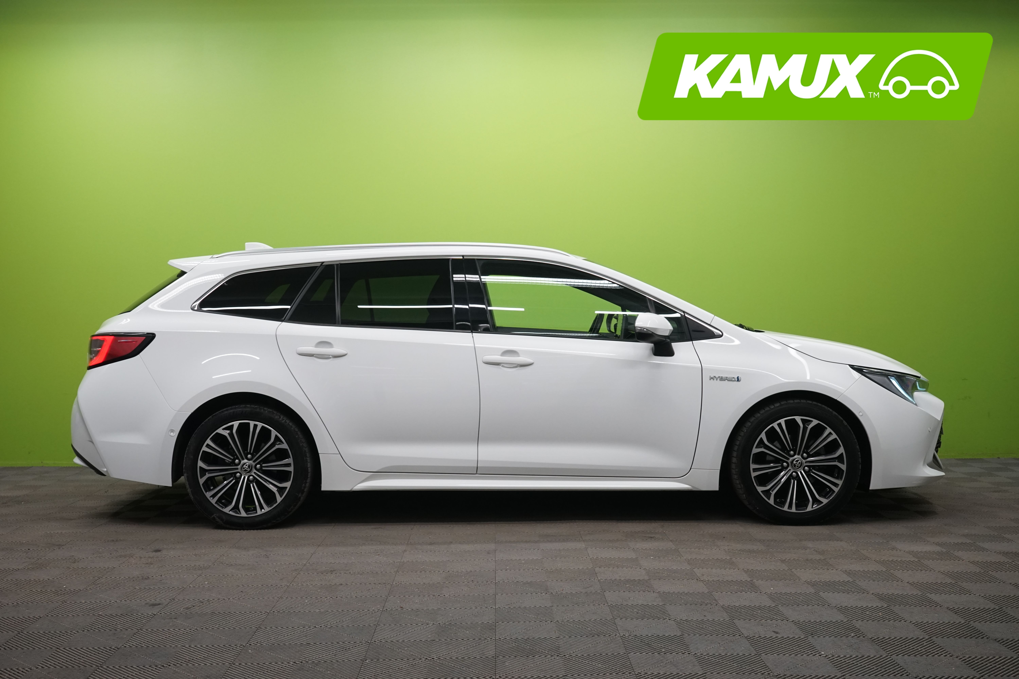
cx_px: 510
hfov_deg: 48.5
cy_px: 340
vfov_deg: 33.4
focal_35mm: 40
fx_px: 1132
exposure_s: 1/25
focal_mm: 40
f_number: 8
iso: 1250
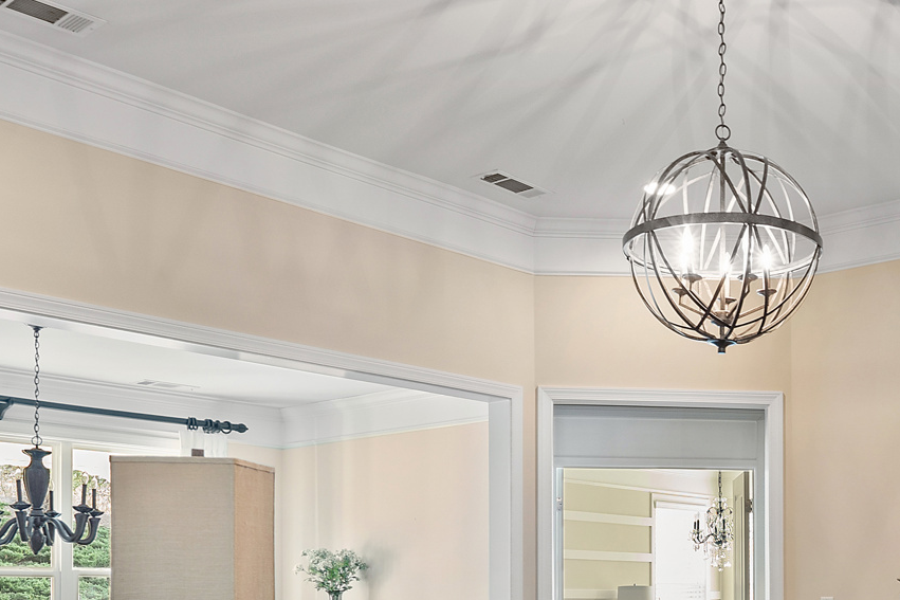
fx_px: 1175
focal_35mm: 47
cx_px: 766
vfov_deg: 26.6
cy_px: 645
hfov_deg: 39.6
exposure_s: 1/4
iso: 1250
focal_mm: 16
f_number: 5.6
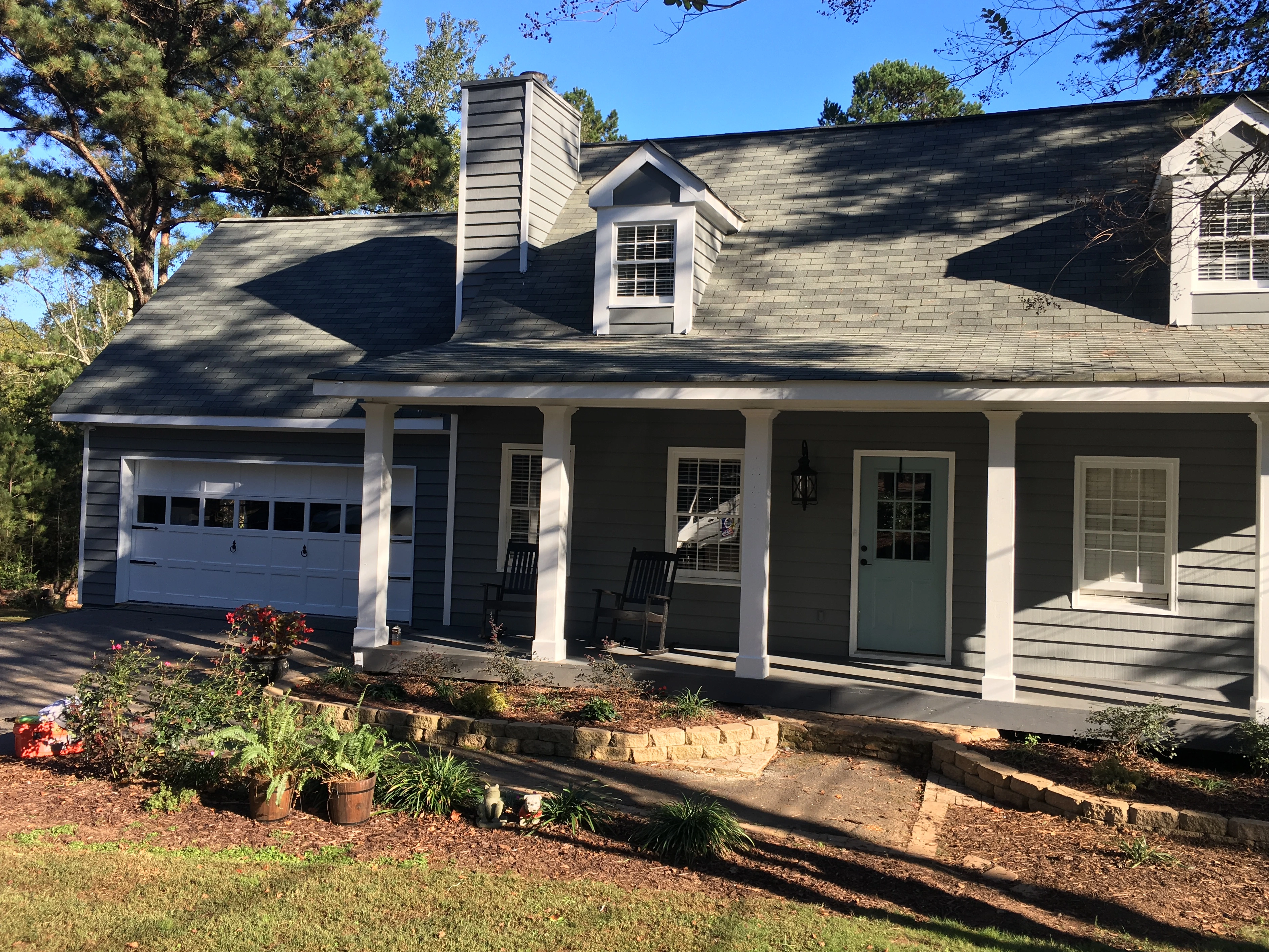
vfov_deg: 45.4
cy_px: 447
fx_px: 1136
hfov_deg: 58.3
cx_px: 648
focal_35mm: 31
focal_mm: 4.15
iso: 25
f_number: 2.2
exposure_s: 1/513
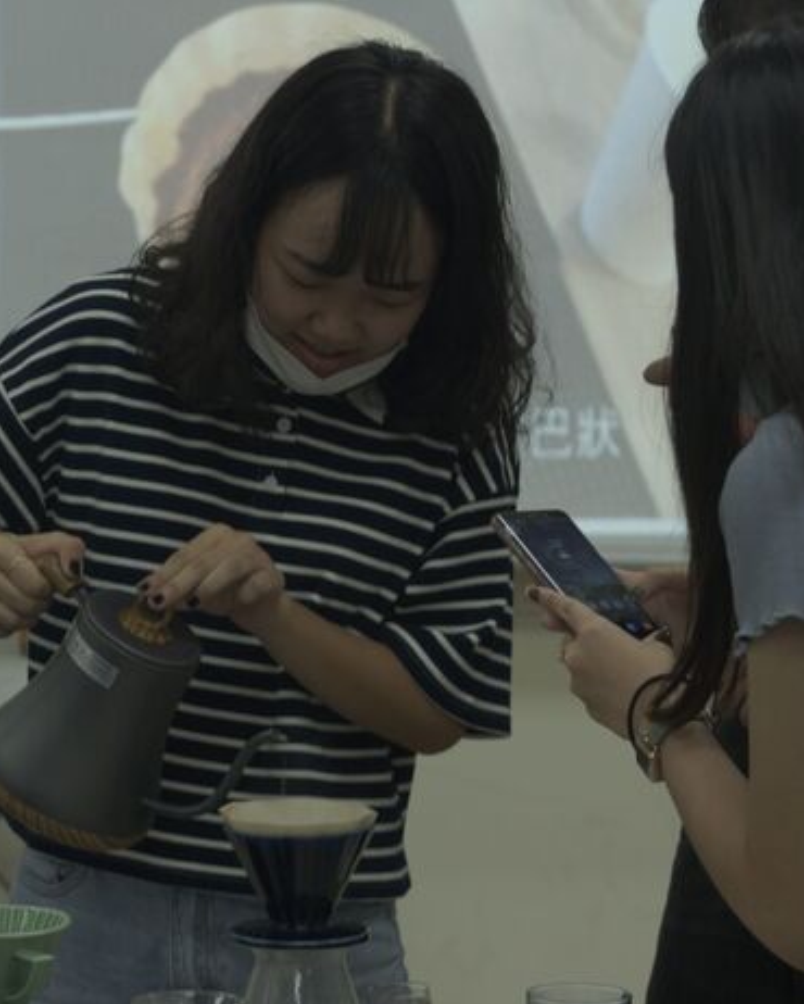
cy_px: 501
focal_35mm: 160
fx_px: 4747
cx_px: 230
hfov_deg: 9.7
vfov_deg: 12.1
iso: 100
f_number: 5.6
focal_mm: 75
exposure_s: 1/30
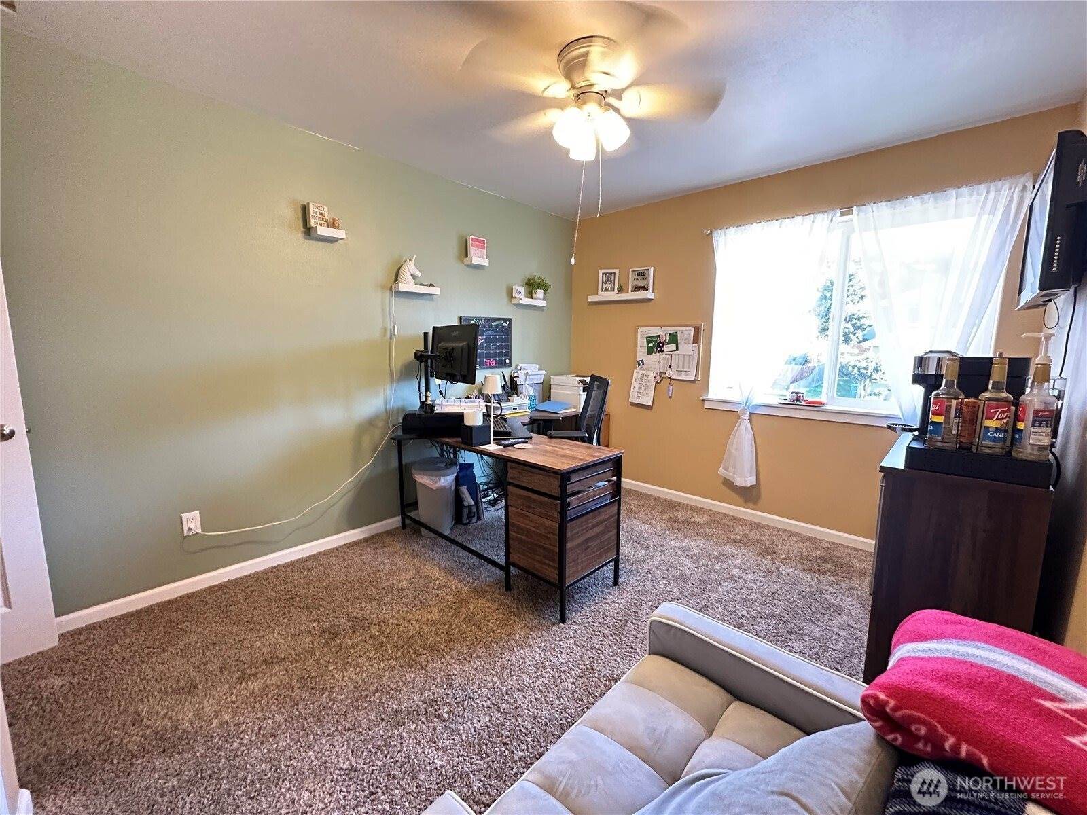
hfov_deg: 102.1
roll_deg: -0.7
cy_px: 408
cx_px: 544
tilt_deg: -7.8
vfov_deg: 85.7
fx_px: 440
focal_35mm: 14
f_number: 2.2
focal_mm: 2.22
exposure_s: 1/60
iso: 640
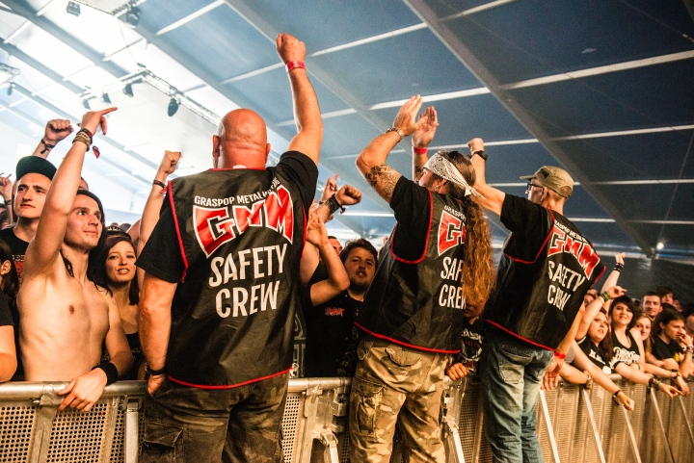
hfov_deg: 58.7
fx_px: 617
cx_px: 347
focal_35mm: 32
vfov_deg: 41.2
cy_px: 232
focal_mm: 32
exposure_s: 1/160
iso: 2500
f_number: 4
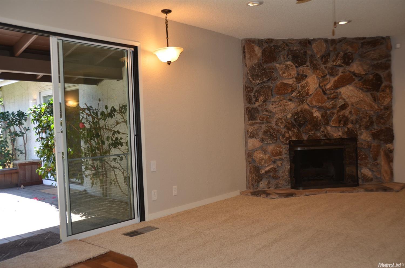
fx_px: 370
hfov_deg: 57.3
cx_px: 202
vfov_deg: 39.8
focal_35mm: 33
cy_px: 134
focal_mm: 22
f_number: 3.8
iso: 200
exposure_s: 1/125
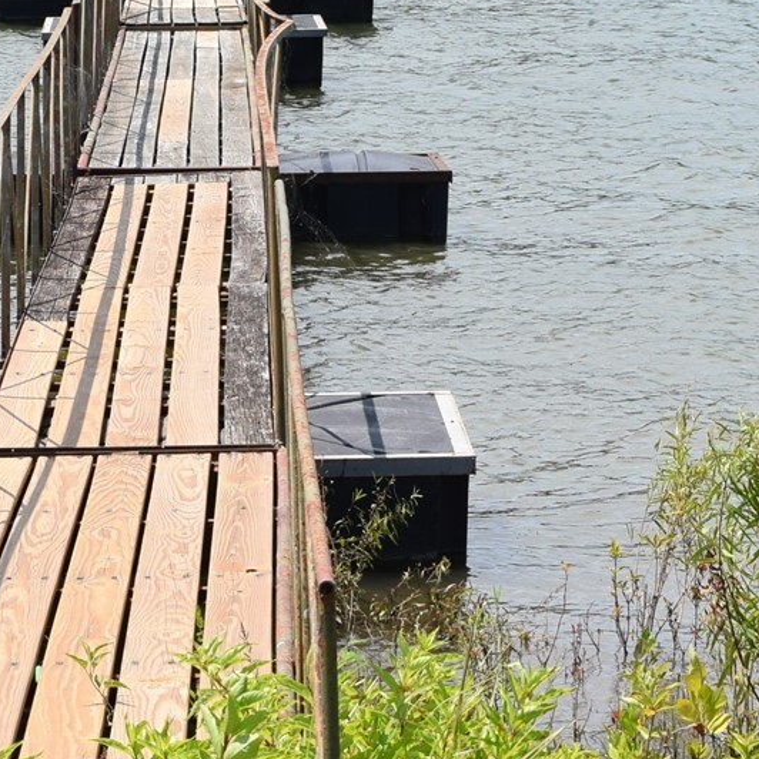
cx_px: 113
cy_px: 220
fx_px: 4233
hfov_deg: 10.2
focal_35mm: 171
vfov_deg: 10.2
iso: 200
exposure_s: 1/400
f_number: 10
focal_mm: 35
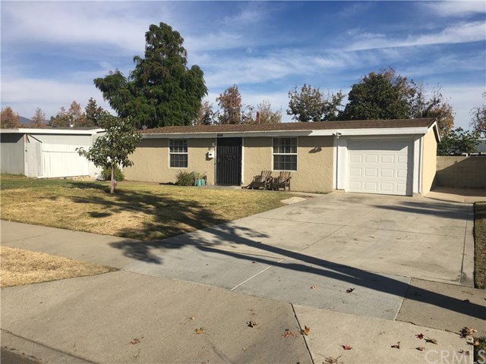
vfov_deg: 48.2
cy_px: 182
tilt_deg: -2.1
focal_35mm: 29
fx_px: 407
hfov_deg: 61.7
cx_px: 243
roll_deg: -1.0
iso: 25
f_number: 2.2
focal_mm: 4.15
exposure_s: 1/2564
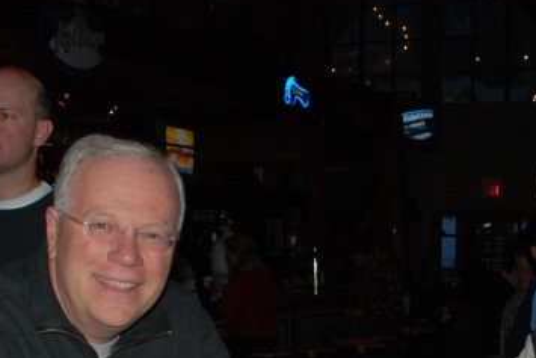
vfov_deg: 16.6
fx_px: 1162
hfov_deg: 25.9
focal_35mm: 78
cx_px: 325
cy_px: 449
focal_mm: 18
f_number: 3.5
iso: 200
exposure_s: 1/60
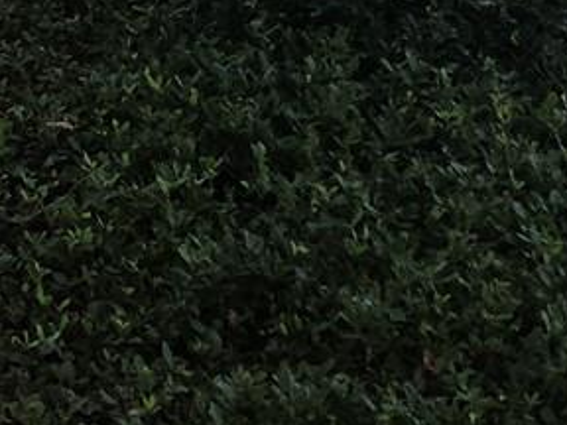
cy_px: -433
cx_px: -382
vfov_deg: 10.6
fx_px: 2097
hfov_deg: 14.0
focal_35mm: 128
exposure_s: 1/500
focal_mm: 6.3
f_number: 1.7
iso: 12
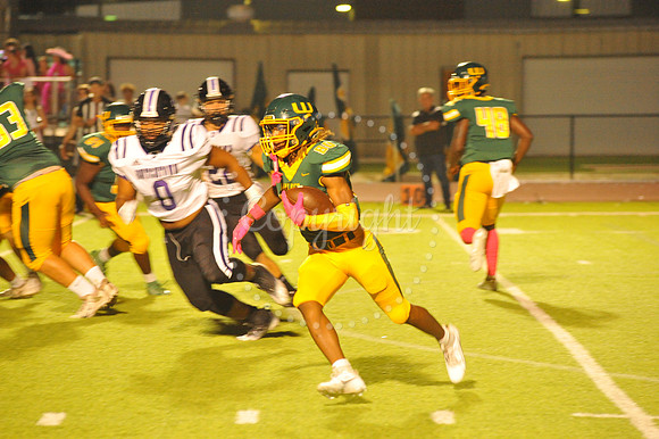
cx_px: 330
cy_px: 220
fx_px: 3659
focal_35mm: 200
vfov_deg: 6.9
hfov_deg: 10.3
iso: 6400
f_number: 5.6
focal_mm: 200
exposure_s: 1/160
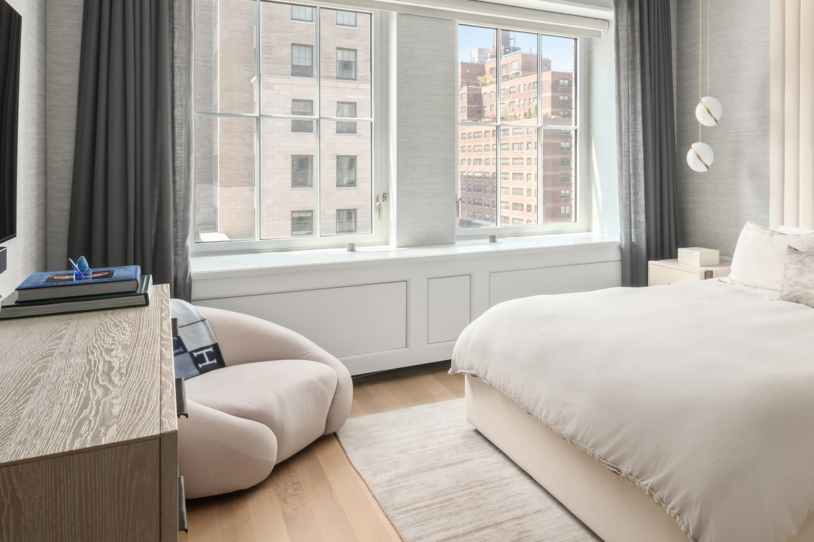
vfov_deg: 44.7
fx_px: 655
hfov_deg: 58.6
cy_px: 213
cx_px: 656
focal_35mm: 29
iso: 640
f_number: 16
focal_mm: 17
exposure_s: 1/5
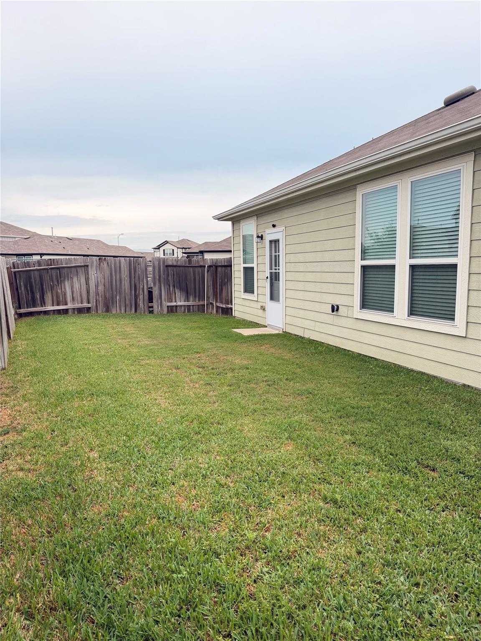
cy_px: 320
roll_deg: +0.0
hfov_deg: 56.8
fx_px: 445
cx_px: 240
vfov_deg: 71.6
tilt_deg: -7.5
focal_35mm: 24
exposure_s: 1/931
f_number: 1.78
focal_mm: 6.76
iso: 100
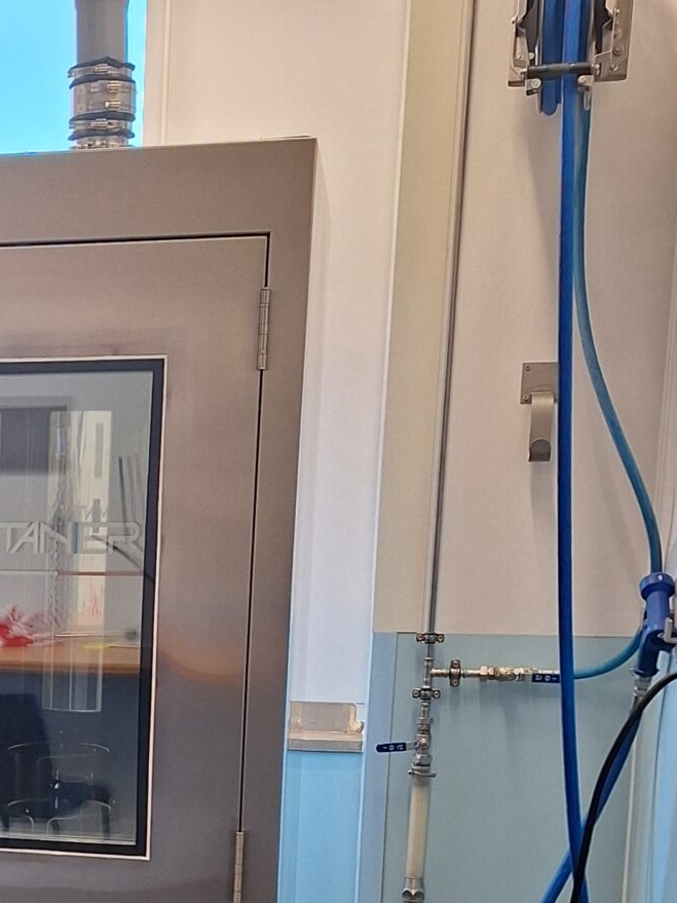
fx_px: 1748
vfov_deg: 28.1
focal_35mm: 67
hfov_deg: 20.3
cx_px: -168
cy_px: 775
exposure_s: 1/120
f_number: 1.8
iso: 50
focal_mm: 5.54
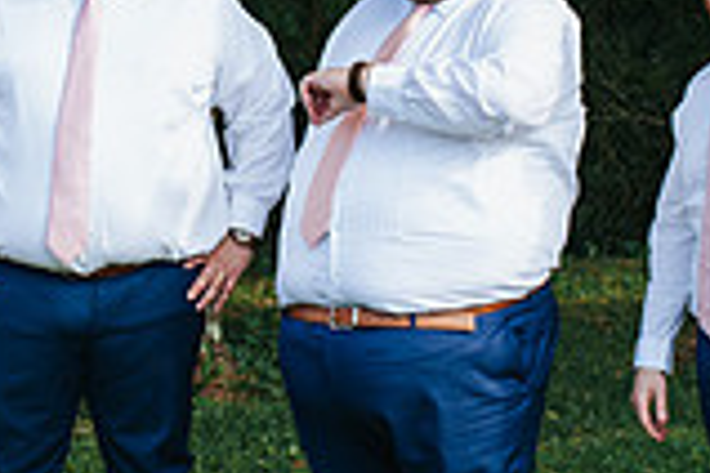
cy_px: 96
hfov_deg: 14.8
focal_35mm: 137
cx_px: 101
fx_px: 2702
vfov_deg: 10.0
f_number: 3.2
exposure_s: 1/1000
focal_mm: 35
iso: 320
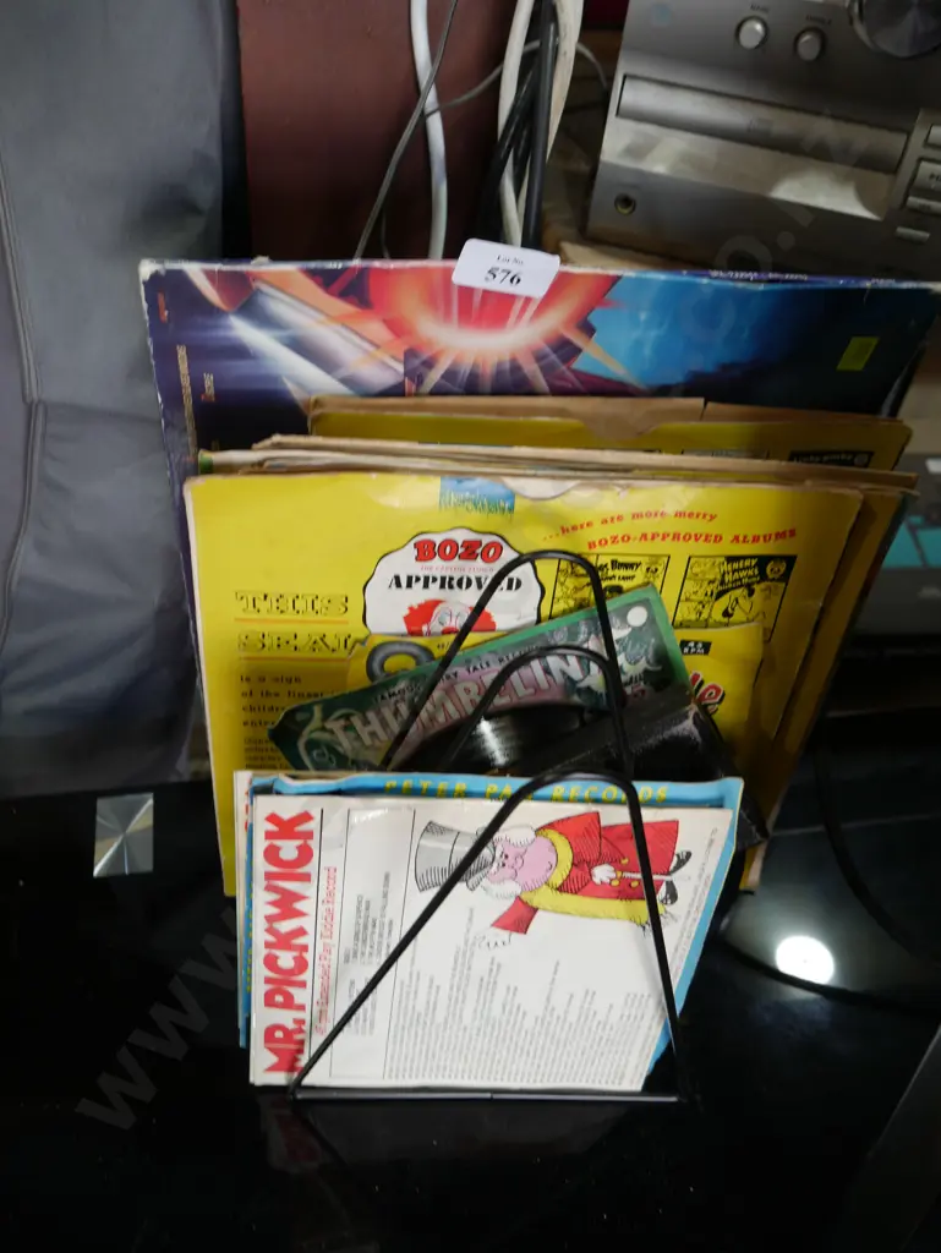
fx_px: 1086
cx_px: 470
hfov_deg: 46.8
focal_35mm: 30
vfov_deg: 59.9
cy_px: 626
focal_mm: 15
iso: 250
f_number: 4.5
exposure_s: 1/60
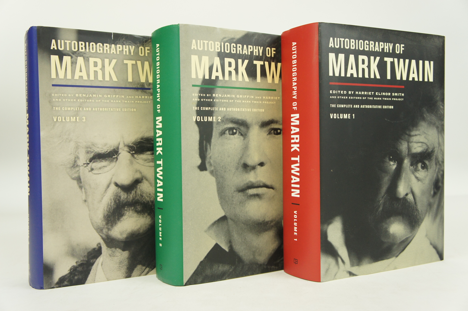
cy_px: 156
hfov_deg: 51.3
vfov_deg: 35.4
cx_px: 234
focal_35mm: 38
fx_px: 487
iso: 800
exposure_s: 1/30
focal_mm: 25
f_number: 4
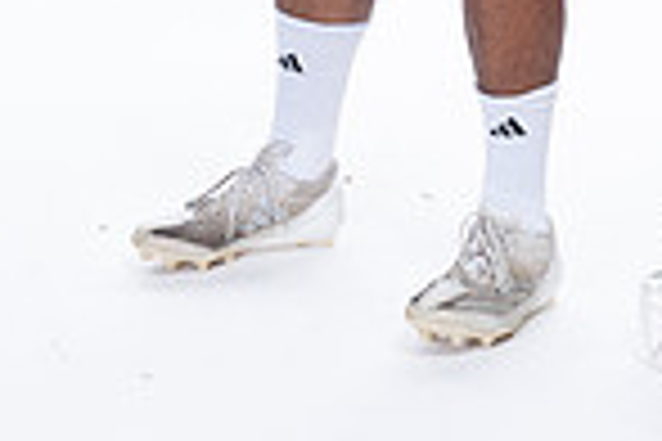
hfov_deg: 11.7
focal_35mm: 175
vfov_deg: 7.5
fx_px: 3218
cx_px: 288
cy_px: -490
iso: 400
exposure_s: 1/250
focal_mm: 57
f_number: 5.6
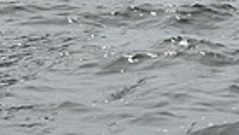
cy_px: -308
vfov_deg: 3.6
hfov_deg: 6.5
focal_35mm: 330
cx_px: -29
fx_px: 2094
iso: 320
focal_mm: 75
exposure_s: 1/1000
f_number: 11
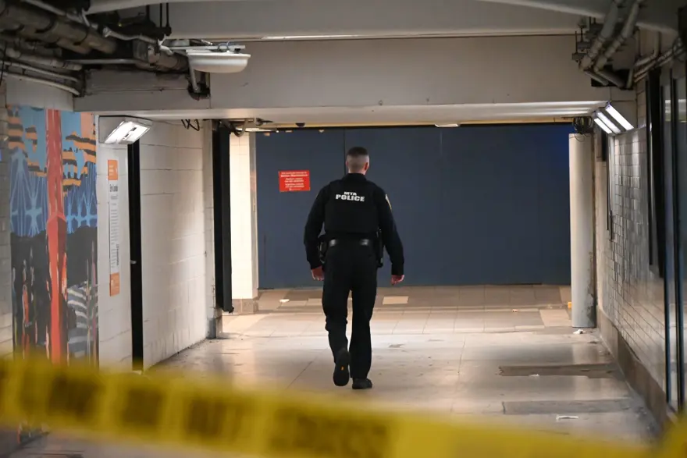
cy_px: 229
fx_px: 3817
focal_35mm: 200
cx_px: 344
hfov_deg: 10.3
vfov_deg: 6.9
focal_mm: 200
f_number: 6.3
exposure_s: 1/200
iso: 12800
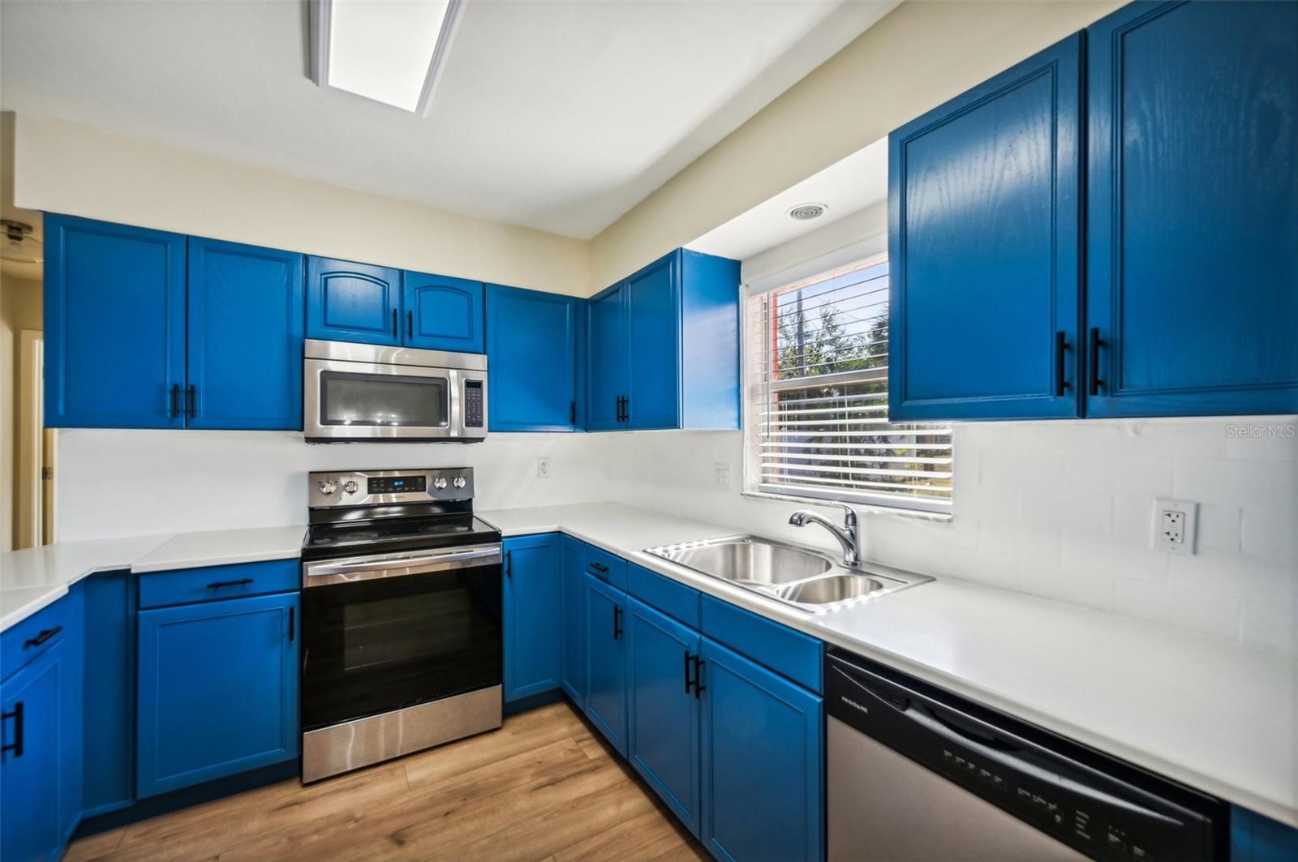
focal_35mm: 14
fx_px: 504
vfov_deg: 81.1
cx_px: 649
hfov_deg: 104.3
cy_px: 431
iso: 400
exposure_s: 1/80
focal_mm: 14
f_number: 8
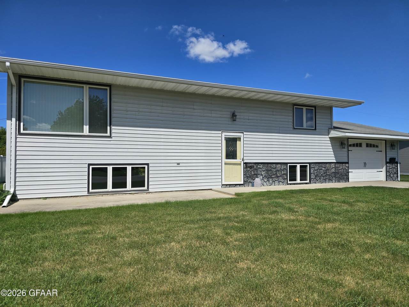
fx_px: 272
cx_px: 204
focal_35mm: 23
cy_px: 154
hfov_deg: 73.9
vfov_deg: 58.9
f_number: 1.7
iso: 12
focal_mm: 6.3
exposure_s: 1/1145
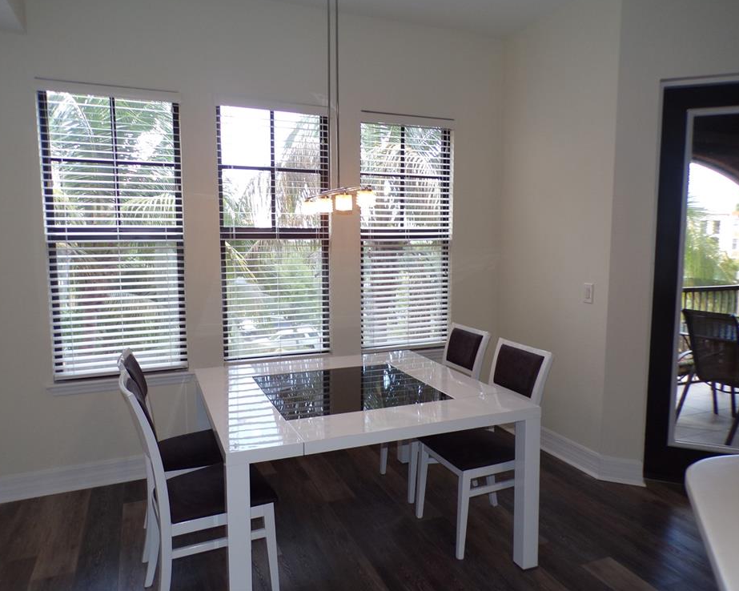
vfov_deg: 54.9
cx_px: 386
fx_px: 569
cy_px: 285
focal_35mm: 26
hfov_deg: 66.0
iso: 100
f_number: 3
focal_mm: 4.3
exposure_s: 1/60
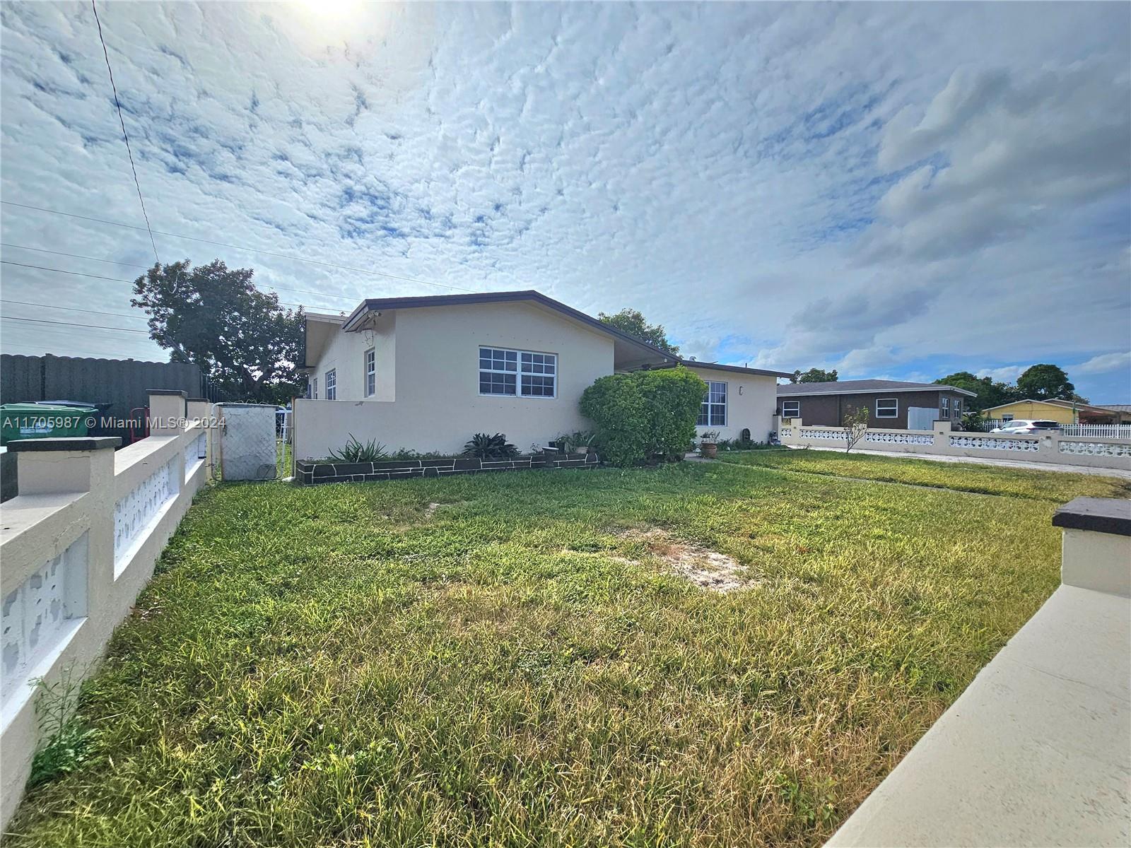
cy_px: 424
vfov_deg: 89.9
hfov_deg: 106.2
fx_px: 425
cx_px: 566
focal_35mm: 13
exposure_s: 1/10000
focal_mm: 2.2
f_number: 2.2
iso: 50
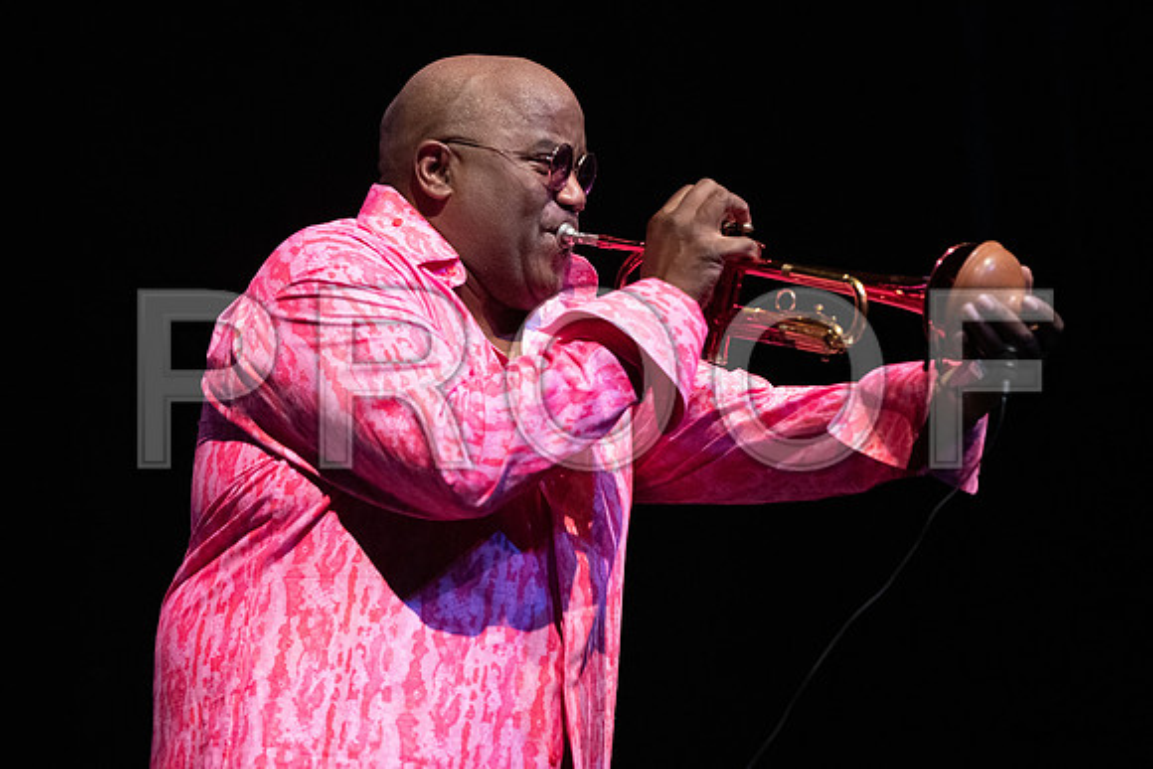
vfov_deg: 7.5
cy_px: 286
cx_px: 429
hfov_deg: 11.3
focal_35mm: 182
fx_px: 5837
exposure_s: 1/250
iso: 6400
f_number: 2.8
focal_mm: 145
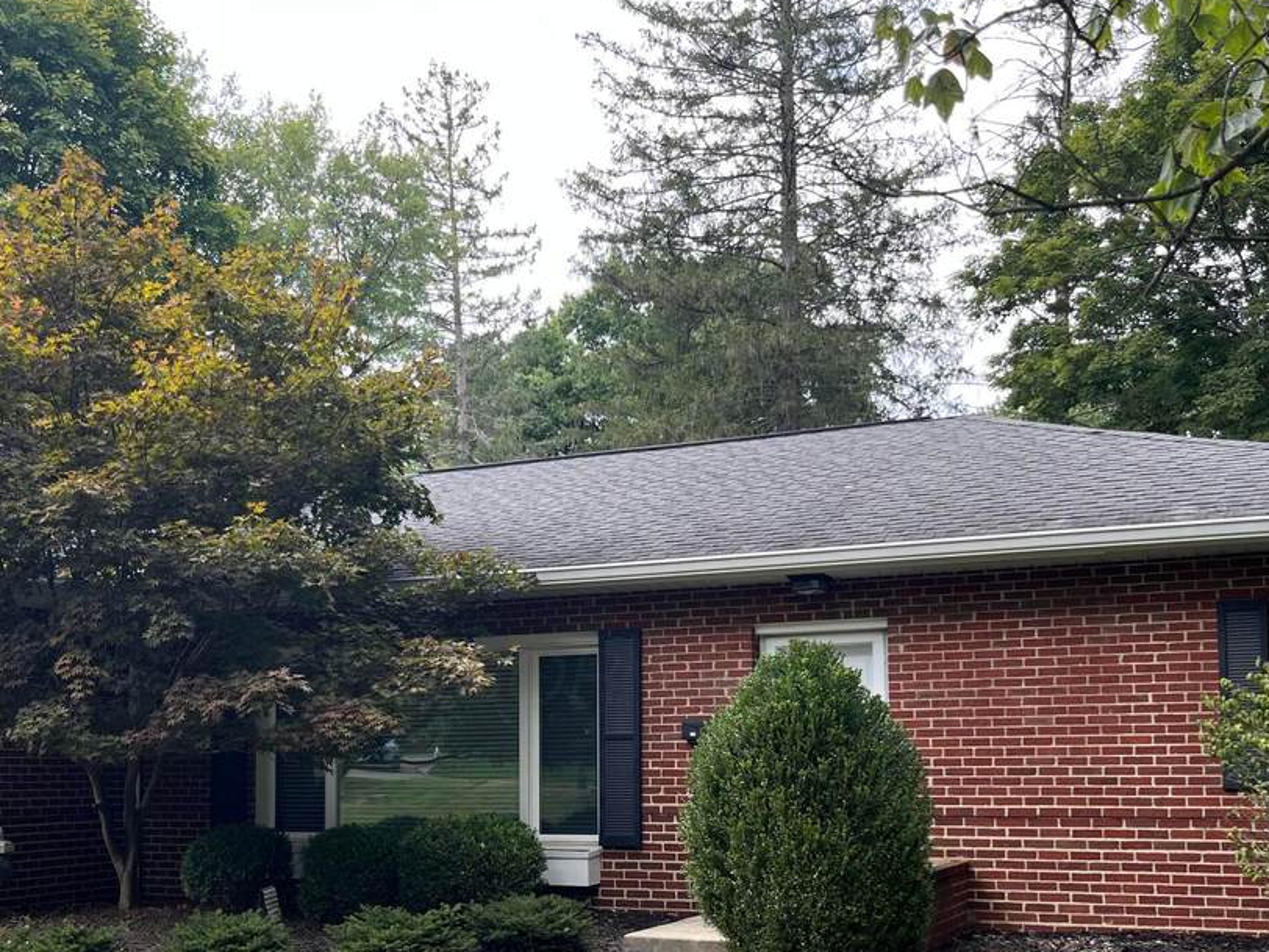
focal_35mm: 41
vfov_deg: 34.6
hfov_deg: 45.8
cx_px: 600
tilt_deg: +4.4
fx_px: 1503
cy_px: 677
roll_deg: +0.7
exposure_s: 1/276
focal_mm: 5.1
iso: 40
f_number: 1.6
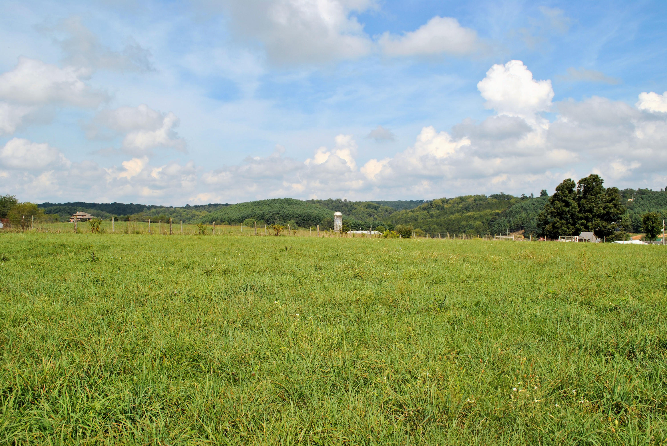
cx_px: 334
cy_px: 223
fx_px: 556
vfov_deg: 43.7
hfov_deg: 61.9
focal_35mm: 30
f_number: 9
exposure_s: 1/320
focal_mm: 20
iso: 100
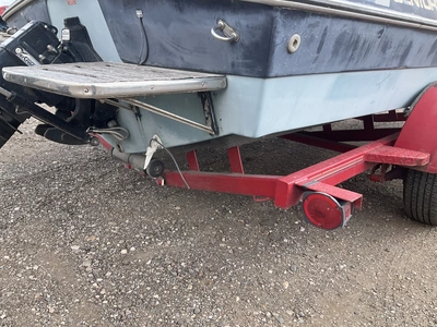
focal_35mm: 29
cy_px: 164
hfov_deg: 61.7
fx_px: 366
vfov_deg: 48.2
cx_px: 218
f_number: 1.8
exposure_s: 1/397
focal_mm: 3
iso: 25
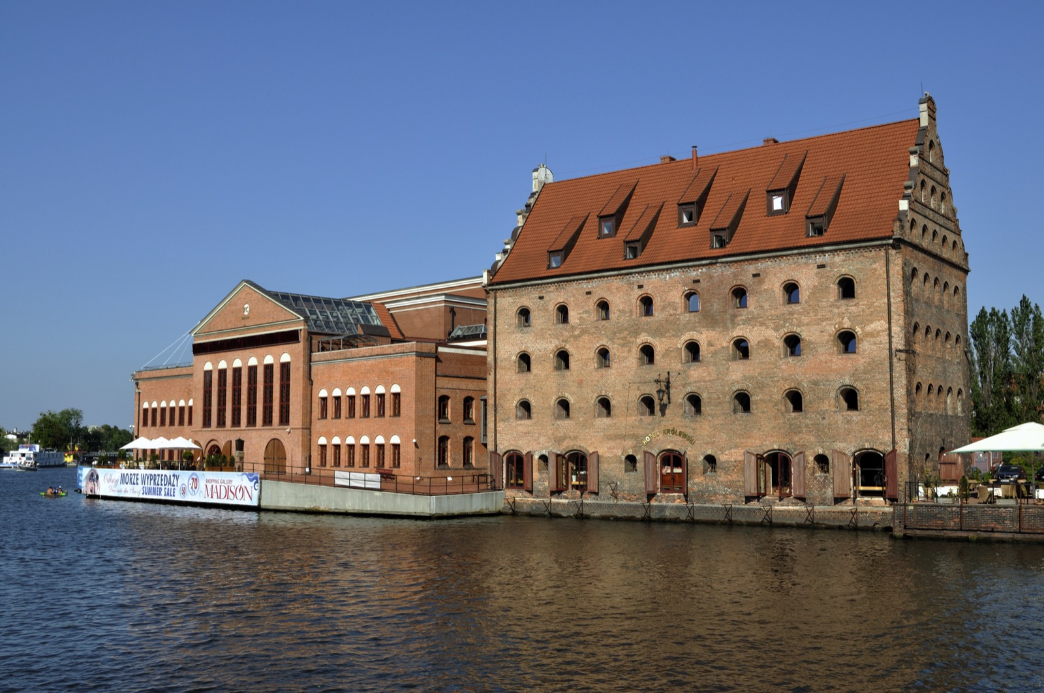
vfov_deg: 36.8
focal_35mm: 36
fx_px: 1043
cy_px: 346
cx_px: 522
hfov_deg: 53.2
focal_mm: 24
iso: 200
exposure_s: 1/400
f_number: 10
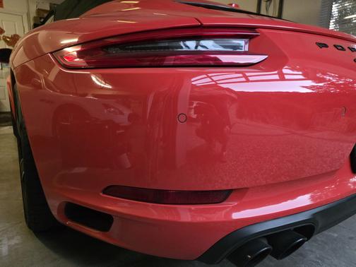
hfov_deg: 73.9
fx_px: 237
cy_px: 134
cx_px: 178
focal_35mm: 23
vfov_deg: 58.9
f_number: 1.7
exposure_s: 1/120
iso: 2000
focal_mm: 6.25
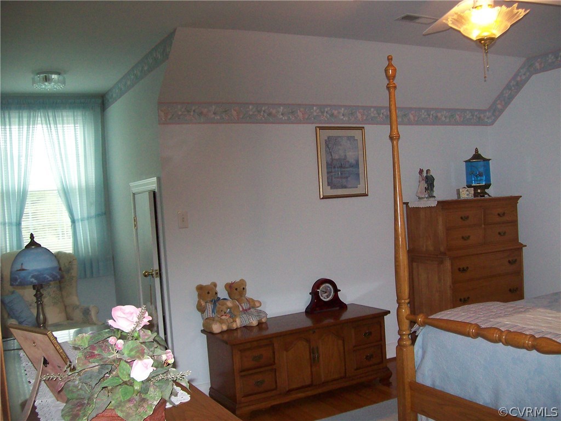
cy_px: 210
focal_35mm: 36
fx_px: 583
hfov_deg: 51.4
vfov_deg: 39.7
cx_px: 280
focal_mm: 6
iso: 200
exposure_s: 1/64
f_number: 2.7
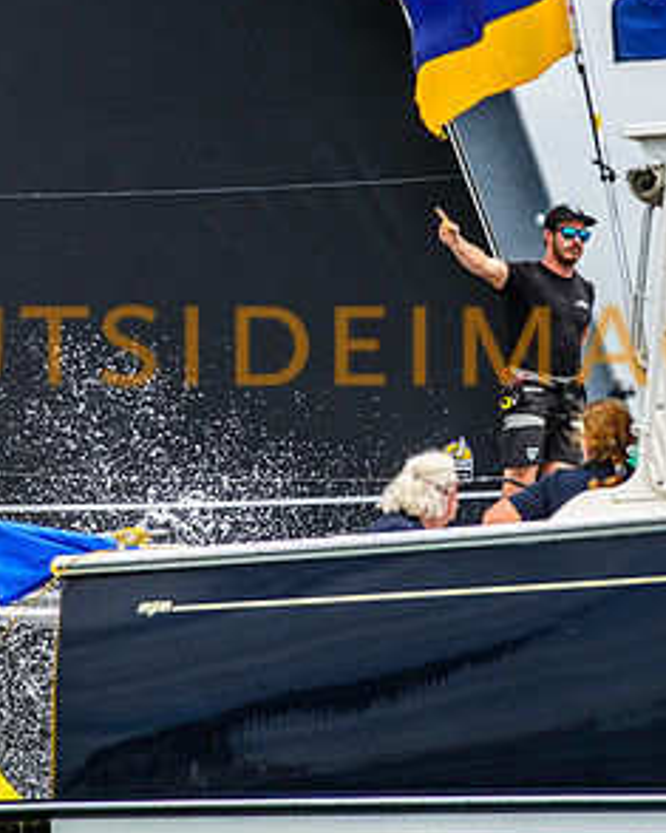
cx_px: 431
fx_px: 9121
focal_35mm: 370
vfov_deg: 5.2
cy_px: 327
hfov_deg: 4.2
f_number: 5
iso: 400
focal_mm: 200
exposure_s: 1/2500
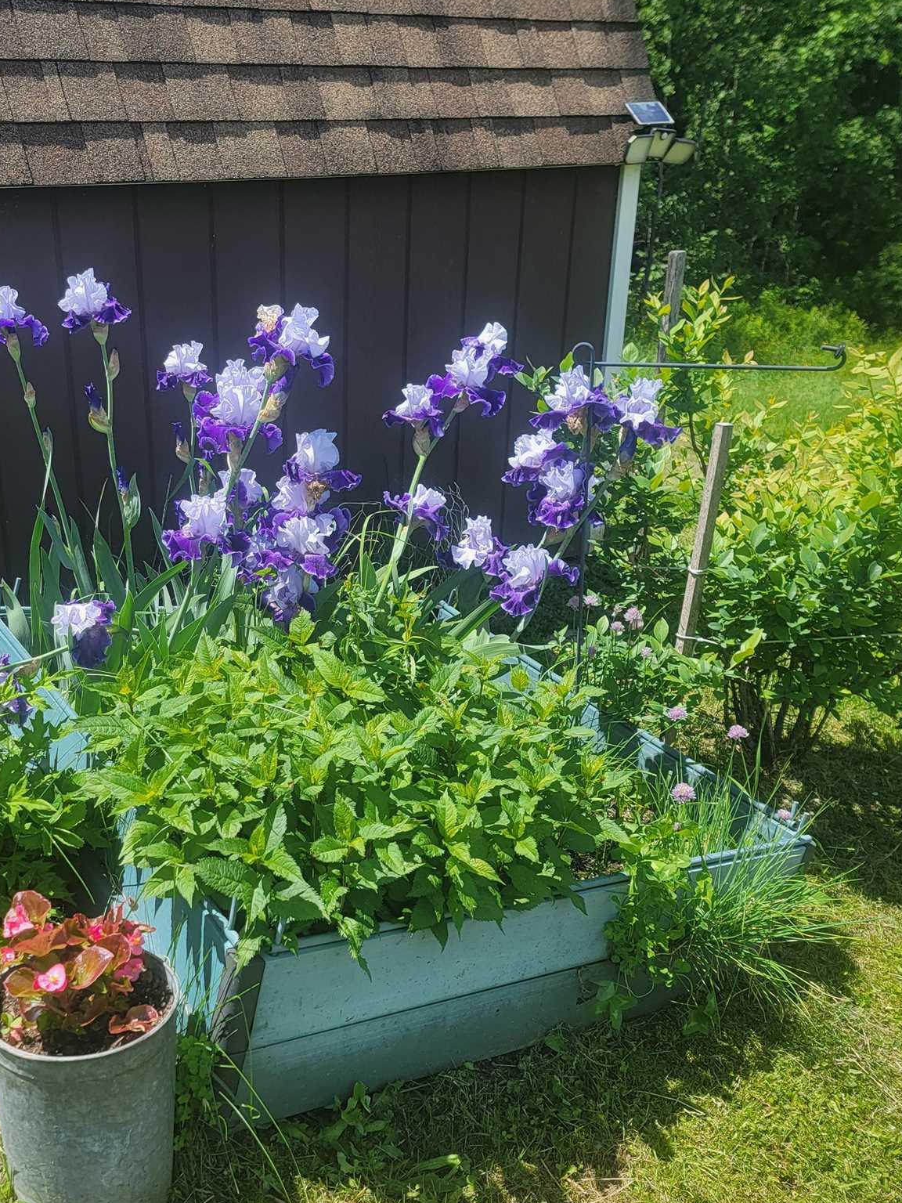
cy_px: 704
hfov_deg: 39.2
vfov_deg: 51.1
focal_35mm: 36
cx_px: 294
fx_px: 1251
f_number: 1.8
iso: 16
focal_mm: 6.7
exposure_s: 1/571
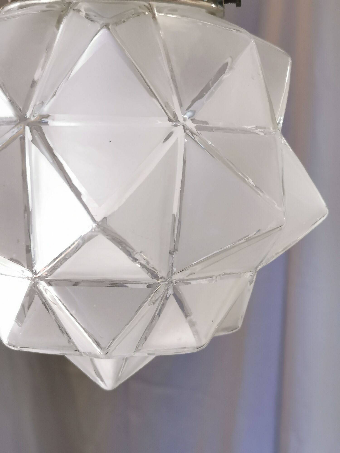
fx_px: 838
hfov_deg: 22.9
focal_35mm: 64
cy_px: 226
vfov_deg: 30.3
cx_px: 170
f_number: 1.8
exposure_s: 1/100
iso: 160
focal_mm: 5.58
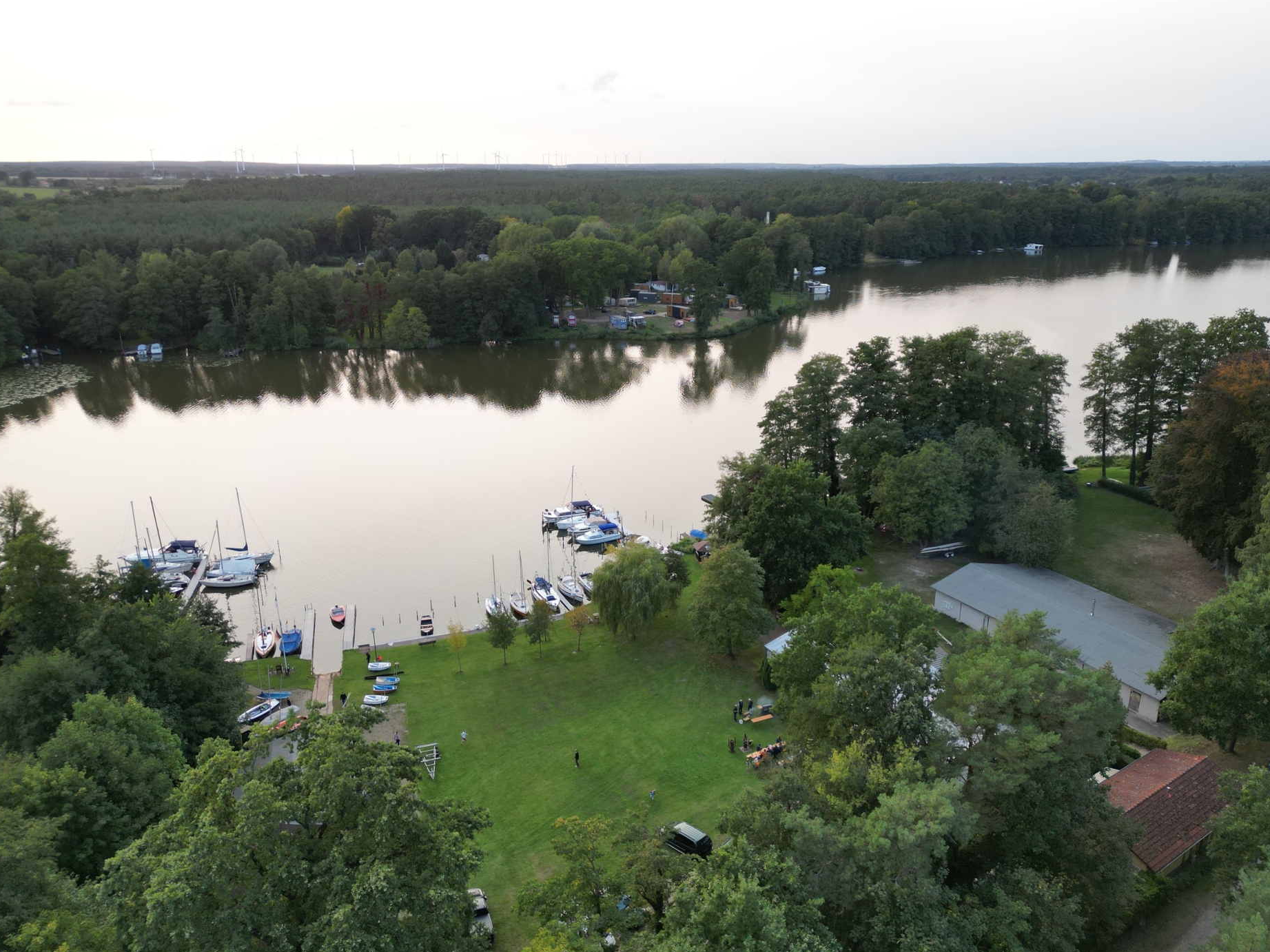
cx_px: 643
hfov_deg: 69.4
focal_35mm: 25
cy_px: 470
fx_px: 917
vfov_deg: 54.9
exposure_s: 1/320
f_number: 1.7
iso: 100
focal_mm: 6.72
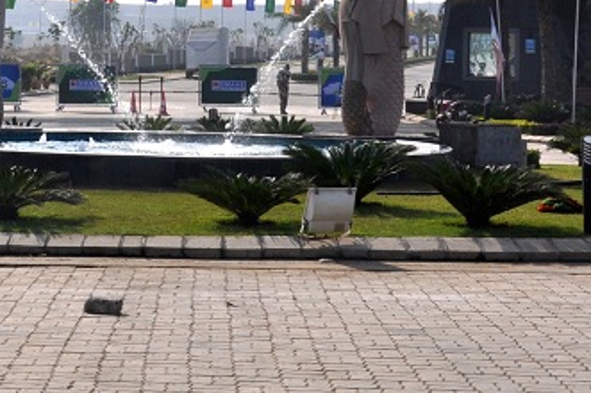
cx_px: 53
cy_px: -40
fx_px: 1795
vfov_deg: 12.3
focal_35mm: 109
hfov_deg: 18.4
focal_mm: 25
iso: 200
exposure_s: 1/250
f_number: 16
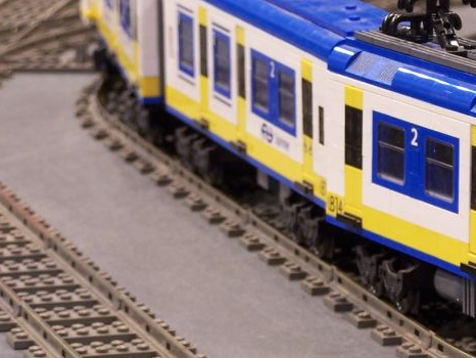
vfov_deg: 5.8
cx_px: 429
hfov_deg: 7.7
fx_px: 3536
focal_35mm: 257
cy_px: 105
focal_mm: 19.4
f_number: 3.2
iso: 80
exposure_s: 1/2
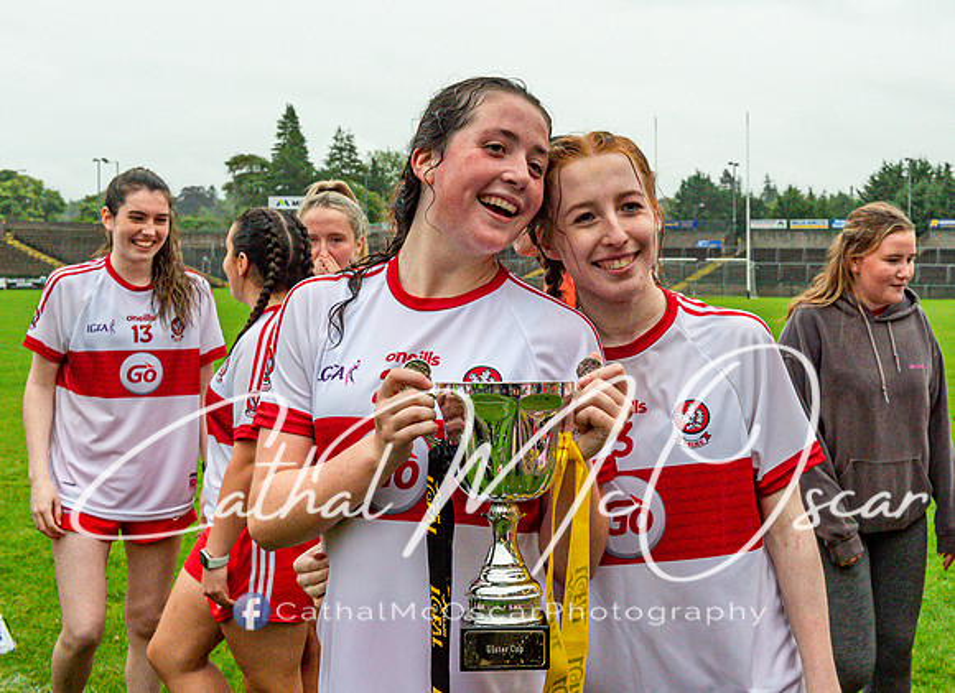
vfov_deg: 27.6
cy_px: 292
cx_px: 604
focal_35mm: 52
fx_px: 1408
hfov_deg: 37.2
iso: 3200
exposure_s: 1/100
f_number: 6.3
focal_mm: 42
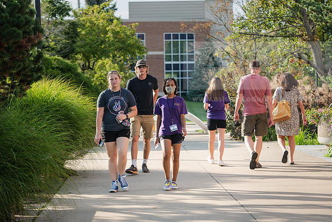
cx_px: 166
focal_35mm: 112
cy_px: 111
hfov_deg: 18.3
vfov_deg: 12.2
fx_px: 1033
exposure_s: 1/320
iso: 200
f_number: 5
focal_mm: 112
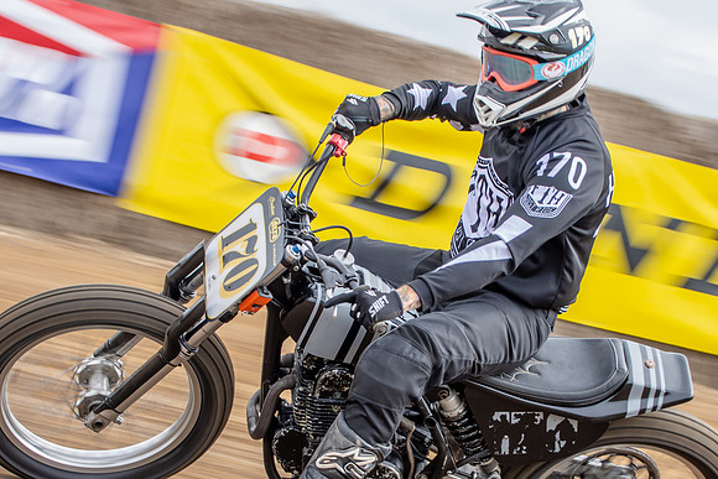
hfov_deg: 13.8
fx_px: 2971
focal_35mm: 149
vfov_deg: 9.2
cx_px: 419
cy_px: 262
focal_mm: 60
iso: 125
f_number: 8
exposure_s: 1/125
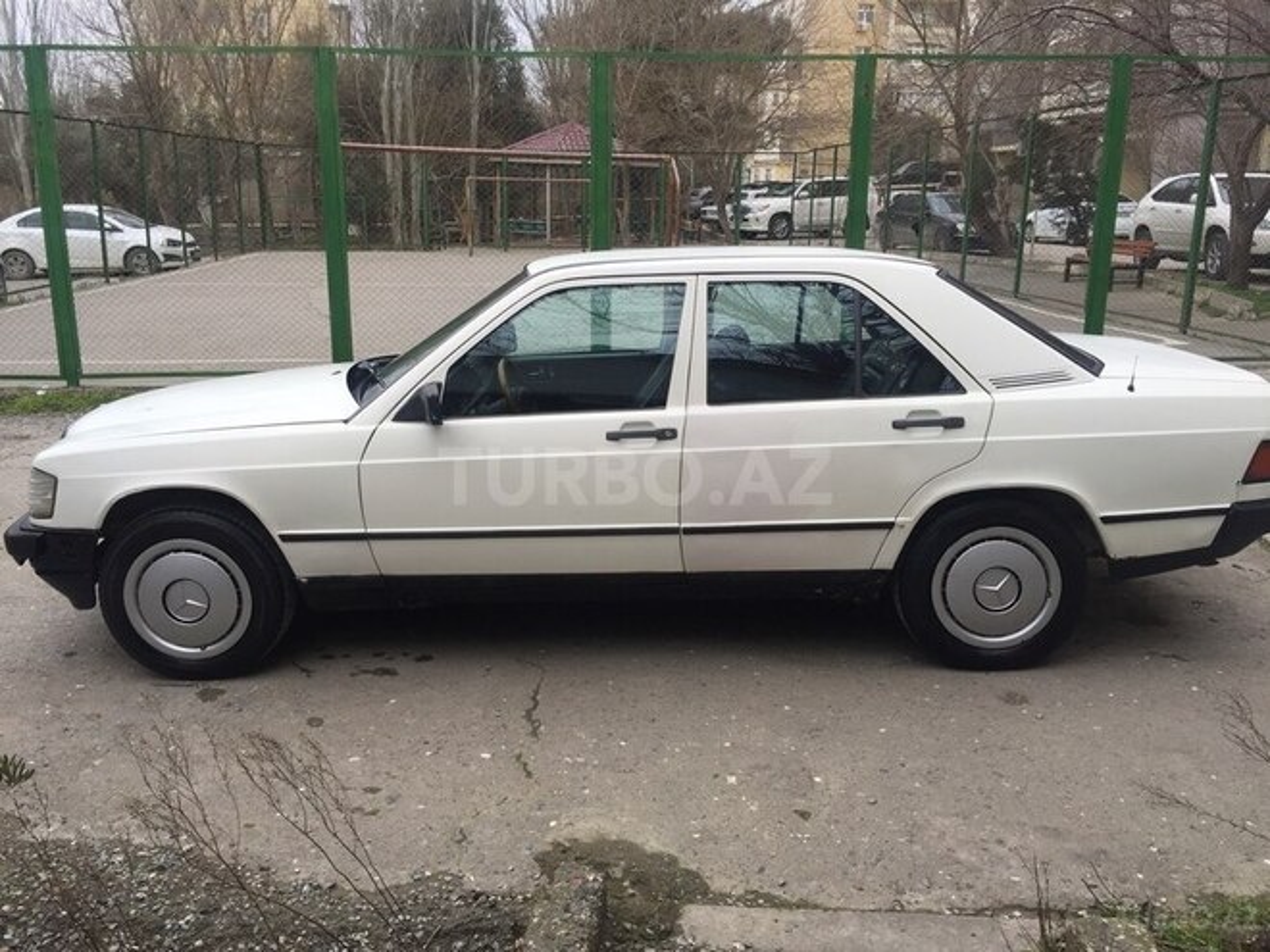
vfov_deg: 48.2
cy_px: 476
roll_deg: -1.7
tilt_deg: -12.5
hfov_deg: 61.7
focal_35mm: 29
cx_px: 635
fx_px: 1064
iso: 32
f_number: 2.2
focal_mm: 4.15
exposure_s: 1/719
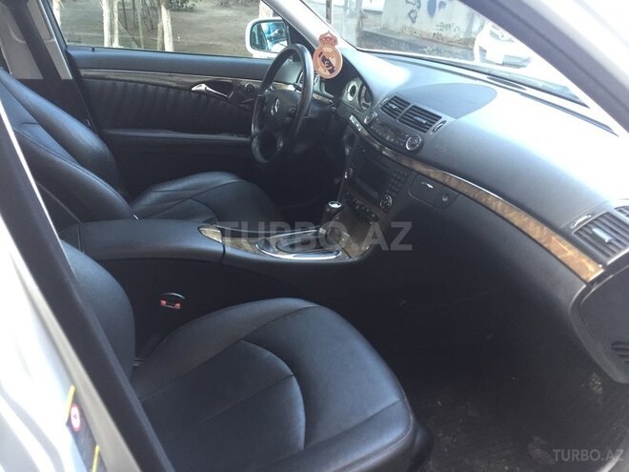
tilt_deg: -23.1
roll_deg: -3.0
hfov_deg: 61.7
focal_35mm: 29
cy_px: 236
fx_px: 527
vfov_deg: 48.2
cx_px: 314
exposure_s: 1/33
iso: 125
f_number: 2.2
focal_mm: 4.15
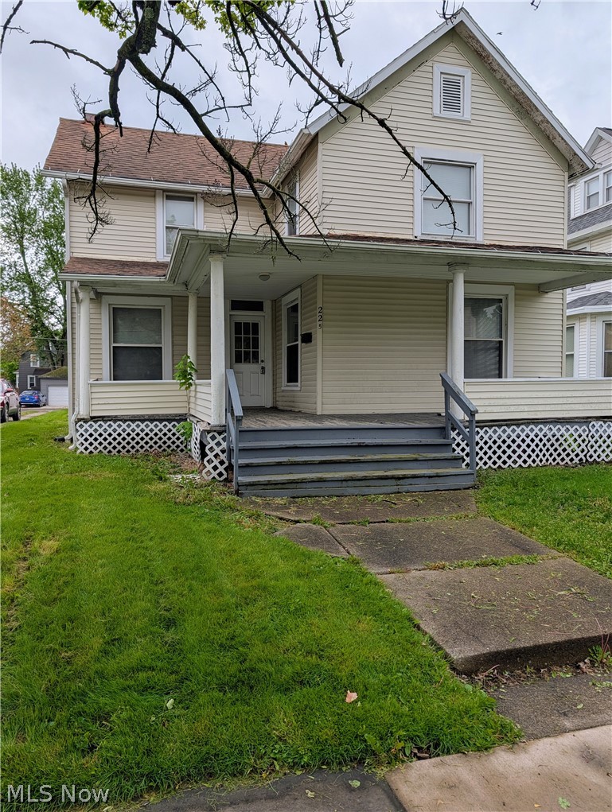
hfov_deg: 56.9
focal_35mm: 24
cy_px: 406
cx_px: 306
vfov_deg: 71.5
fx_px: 564
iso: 20
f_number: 1.68
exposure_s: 1/686
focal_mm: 6.9
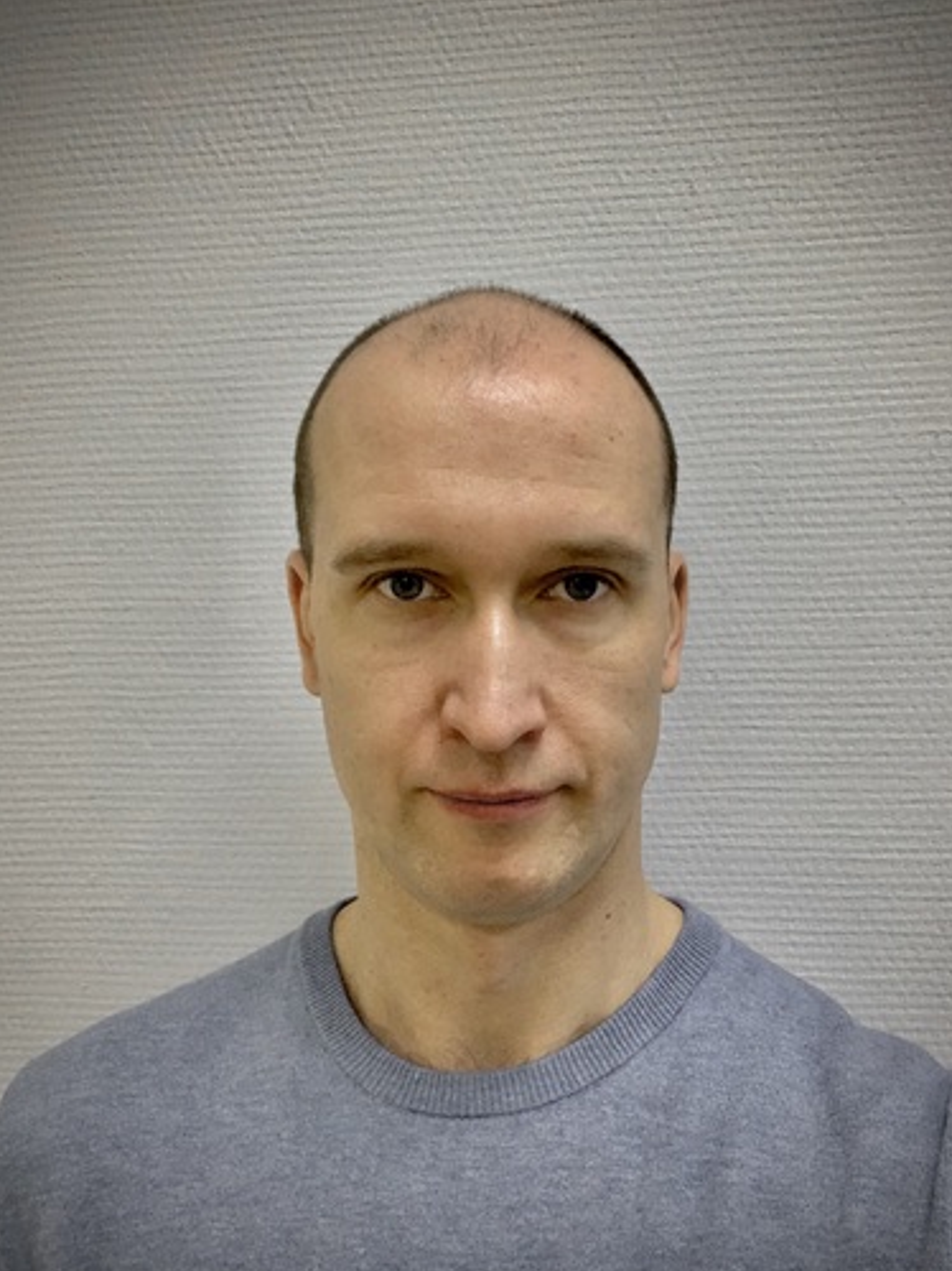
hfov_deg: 42.9
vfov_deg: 55.4
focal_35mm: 33
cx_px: 481
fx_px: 1211
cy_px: 650
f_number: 2.2
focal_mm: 2.87
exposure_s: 1/60
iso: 250
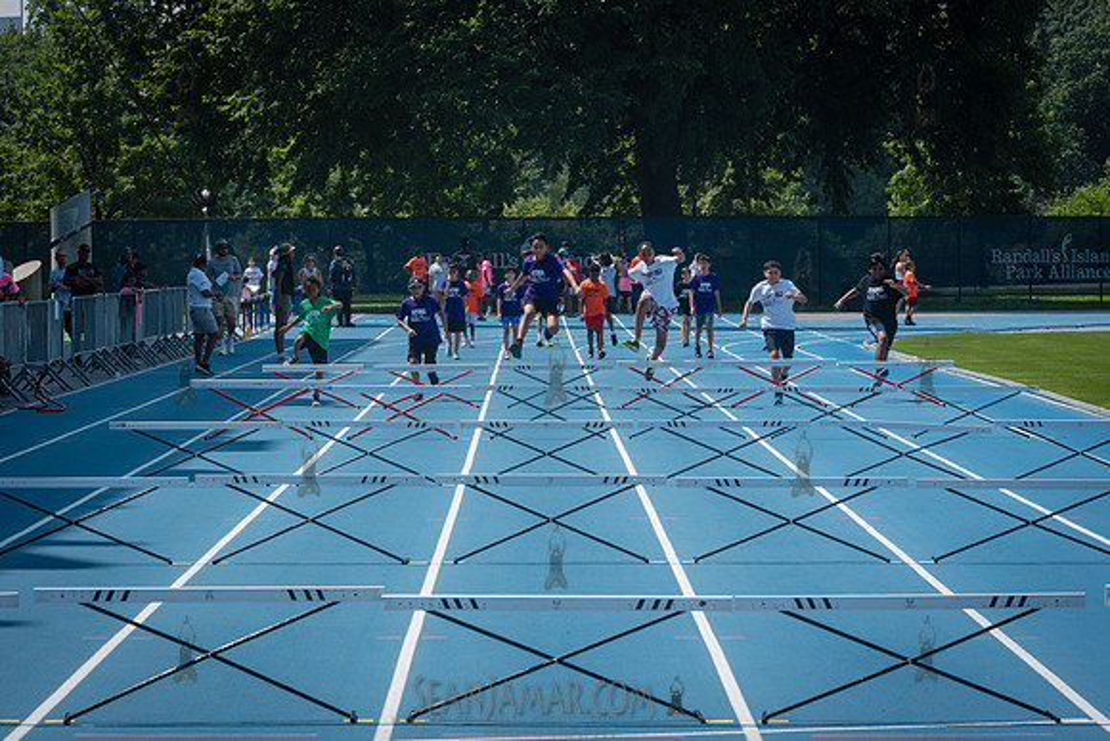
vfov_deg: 9.0
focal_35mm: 153
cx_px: 538
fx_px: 4712
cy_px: 371
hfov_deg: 13.4
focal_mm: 145
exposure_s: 1/320
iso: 400
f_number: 14
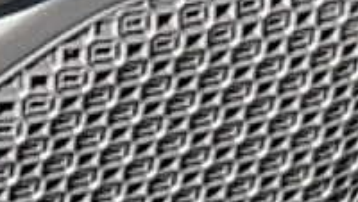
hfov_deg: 7.3
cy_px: -313
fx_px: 2480
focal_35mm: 261
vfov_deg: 4.5
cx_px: -712
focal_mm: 3
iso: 20
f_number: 1.8
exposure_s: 1/168
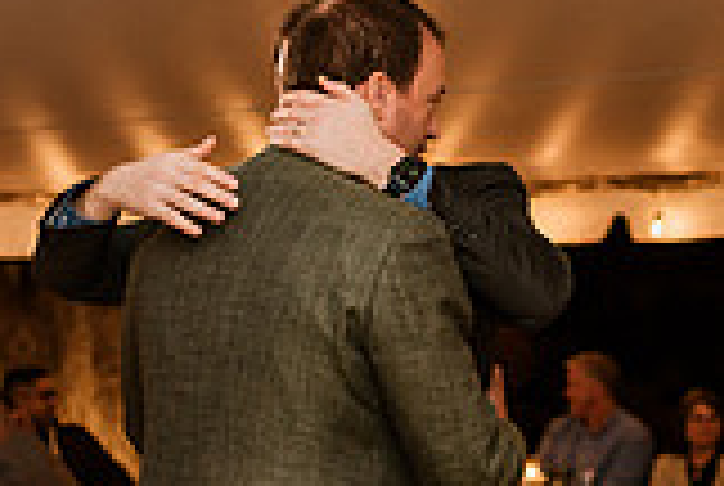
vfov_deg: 10.8
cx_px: 328
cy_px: 461
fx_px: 2539
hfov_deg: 16.2
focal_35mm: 126
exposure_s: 1/200
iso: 500
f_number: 2
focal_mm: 35
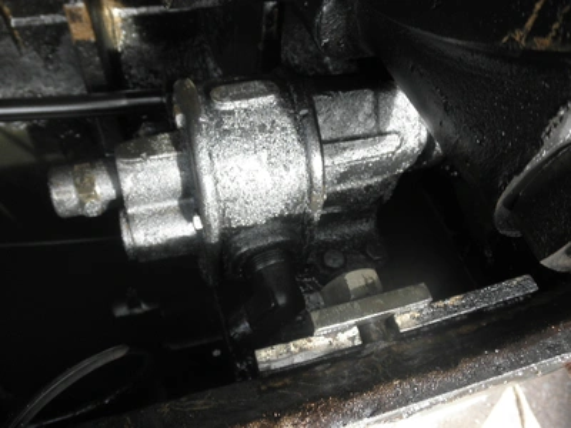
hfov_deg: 63.4
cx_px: 286
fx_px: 462
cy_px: 214
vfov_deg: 49.7
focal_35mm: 28
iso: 64
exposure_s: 1/50
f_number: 3
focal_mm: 5
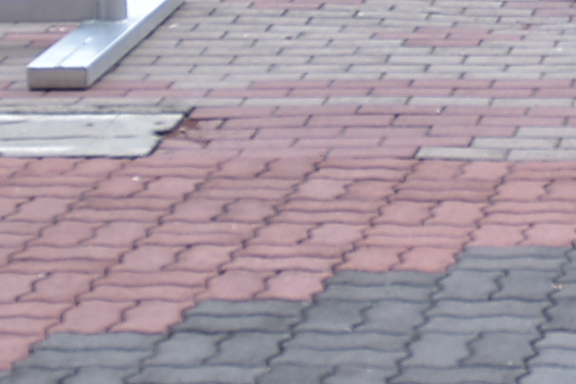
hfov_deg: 11.3
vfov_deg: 7.5
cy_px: -334
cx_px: 707
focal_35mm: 178
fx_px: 2849
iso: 100
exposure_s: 1/200
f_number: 2.8
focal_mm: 24
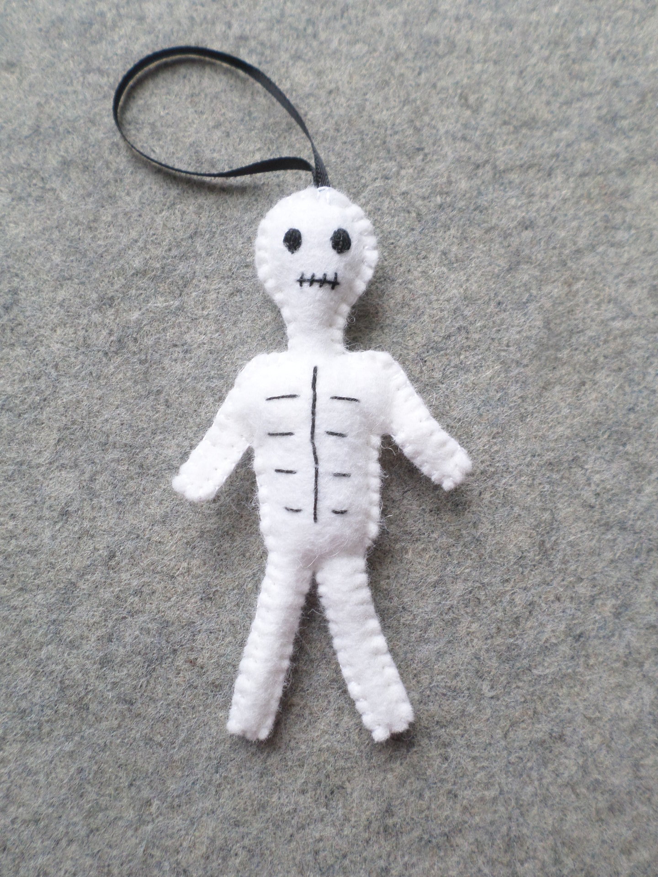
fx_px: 634
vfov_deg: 69.4
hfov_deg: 54.9
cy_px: 438
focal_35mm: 25
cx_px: 329
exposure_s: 1/30
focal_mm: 4.5
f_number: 2.5
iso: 80
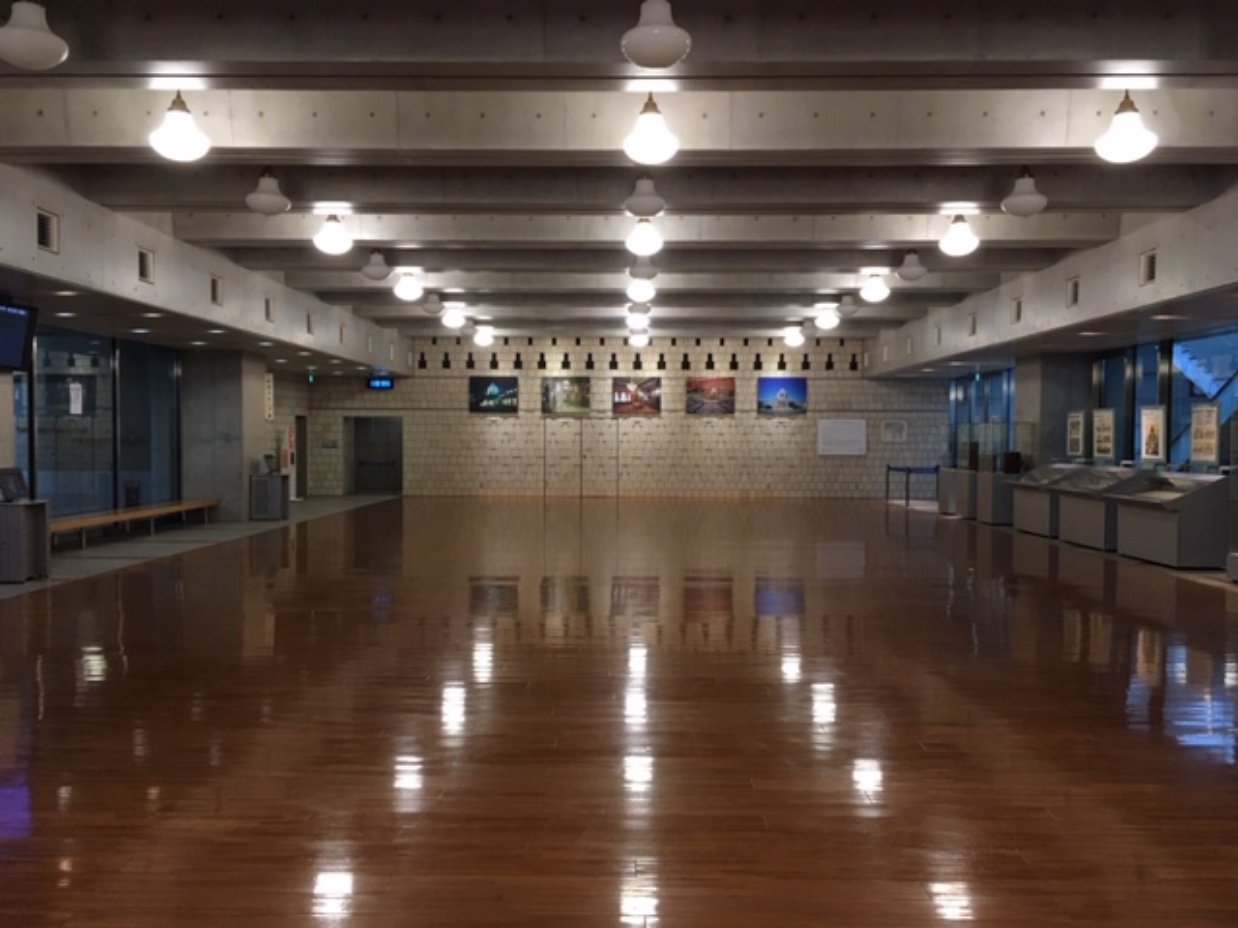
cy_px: 464
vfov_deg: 48.2
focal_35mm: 29
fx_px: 1037
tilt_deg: -2.4
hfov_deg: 61.7
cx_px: 619
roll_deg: -0.6
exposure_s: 1/30
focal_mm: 4.15
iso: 40
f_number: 2.2
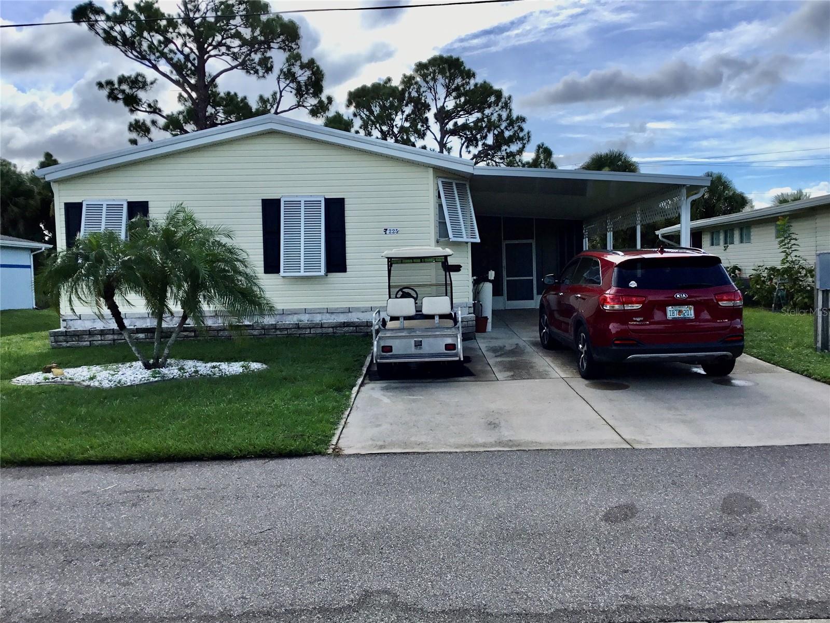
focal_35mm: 31
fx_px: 743
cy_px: 312
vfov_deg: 45.4
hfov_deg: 58.4
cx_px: 415
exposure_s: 1/936
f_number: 2.4
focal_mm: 3.3
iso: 25
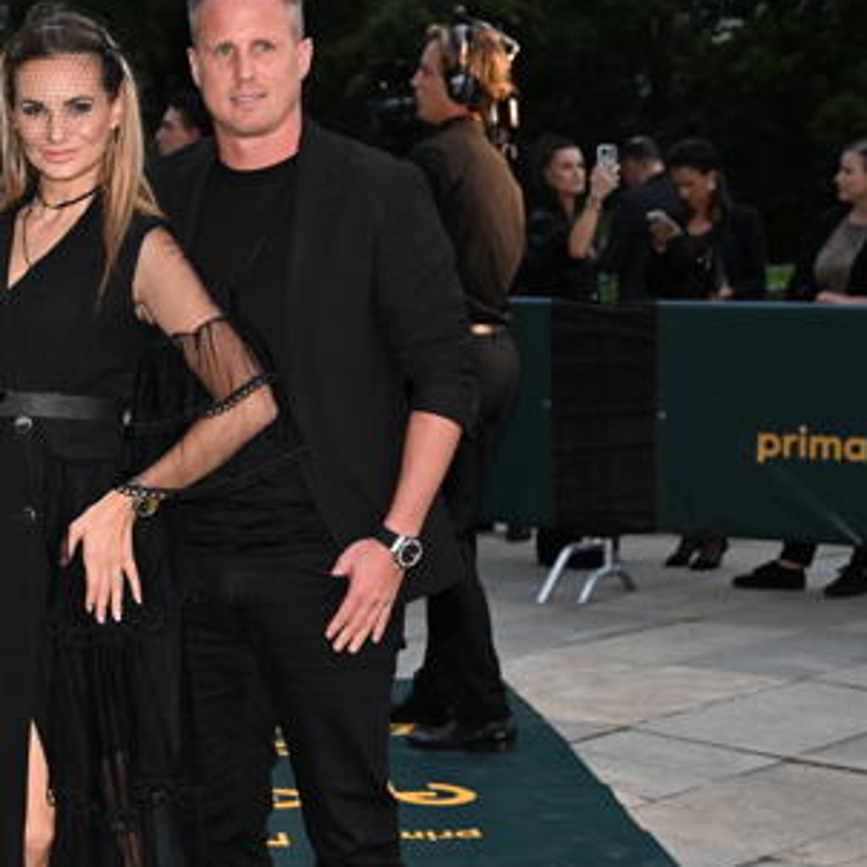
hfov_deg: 18.1
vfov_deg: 18.3
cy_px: 551
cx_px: 164
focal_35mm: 95
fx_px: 2692
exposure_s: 1/400
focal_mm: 49
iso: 2000
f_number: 4.5
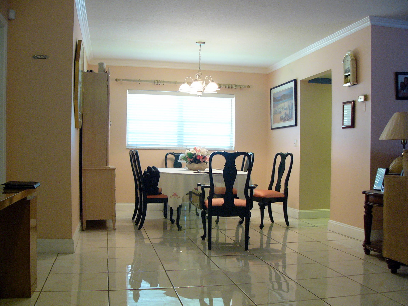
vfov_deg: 39.7
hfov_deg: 51.4
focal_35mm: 36
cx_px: 204
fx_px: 424
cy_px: 153
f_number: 2.8
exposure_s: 1/25
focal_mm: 6
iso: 200
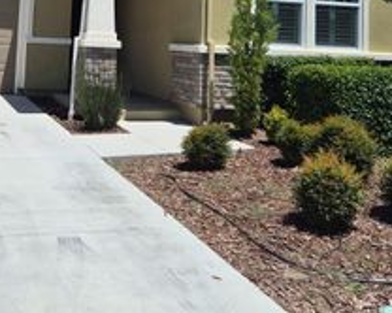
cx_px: 90
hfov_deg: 33.9
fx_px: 626
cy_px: -27
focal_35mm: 54
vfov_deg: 26.0
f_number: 1.8
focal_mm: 5.4
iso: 64
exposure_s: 1/7696
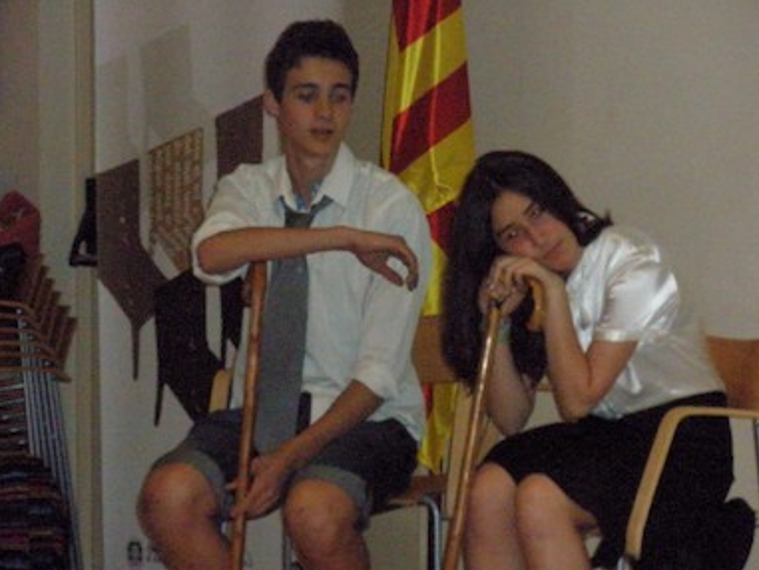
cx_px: 390
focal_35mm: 167
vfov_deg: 8.9
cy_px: 293
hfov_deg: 11.8
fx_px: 3663
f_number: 5.1
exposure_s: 1/160
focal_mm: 28.1
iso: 800
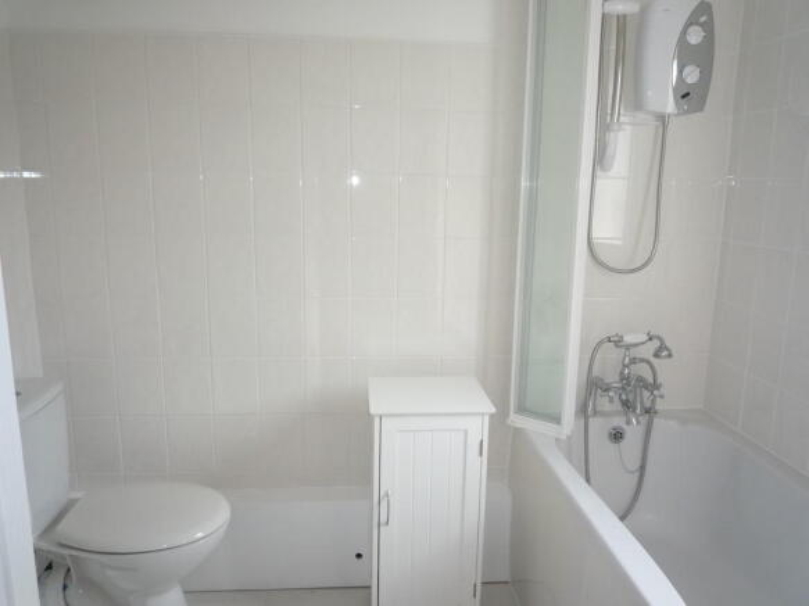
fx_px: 584
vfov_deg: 54.9
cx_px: 404
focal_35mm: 25
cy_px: 303
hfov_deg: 69.4
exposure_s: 1/30
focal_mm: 4.4
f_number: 2.8
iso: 100
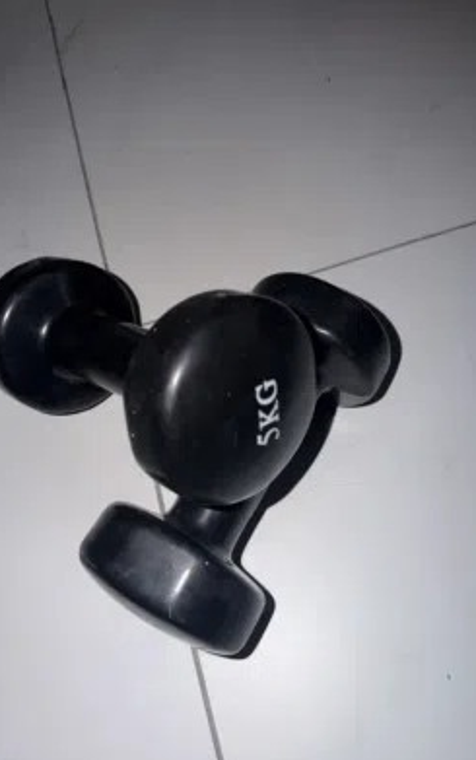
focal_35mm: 26
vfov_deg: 70.4
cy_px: 385
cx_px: 251
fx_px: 539
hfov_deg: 47.7
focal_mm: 6.76
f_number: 1.78
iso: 50
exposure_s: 1/4
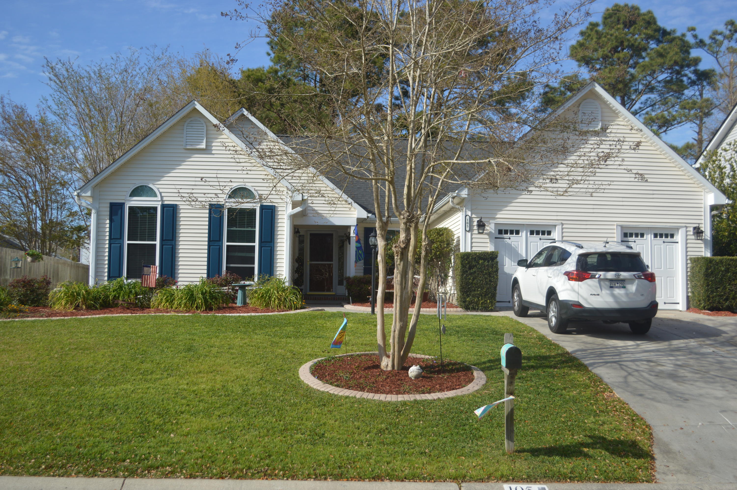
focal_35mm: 39
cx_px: 368
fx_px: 798
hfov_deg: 49.6
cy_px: 245
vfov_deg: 34.1
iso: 100
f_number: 4.2
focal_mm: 26
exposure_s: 1/640
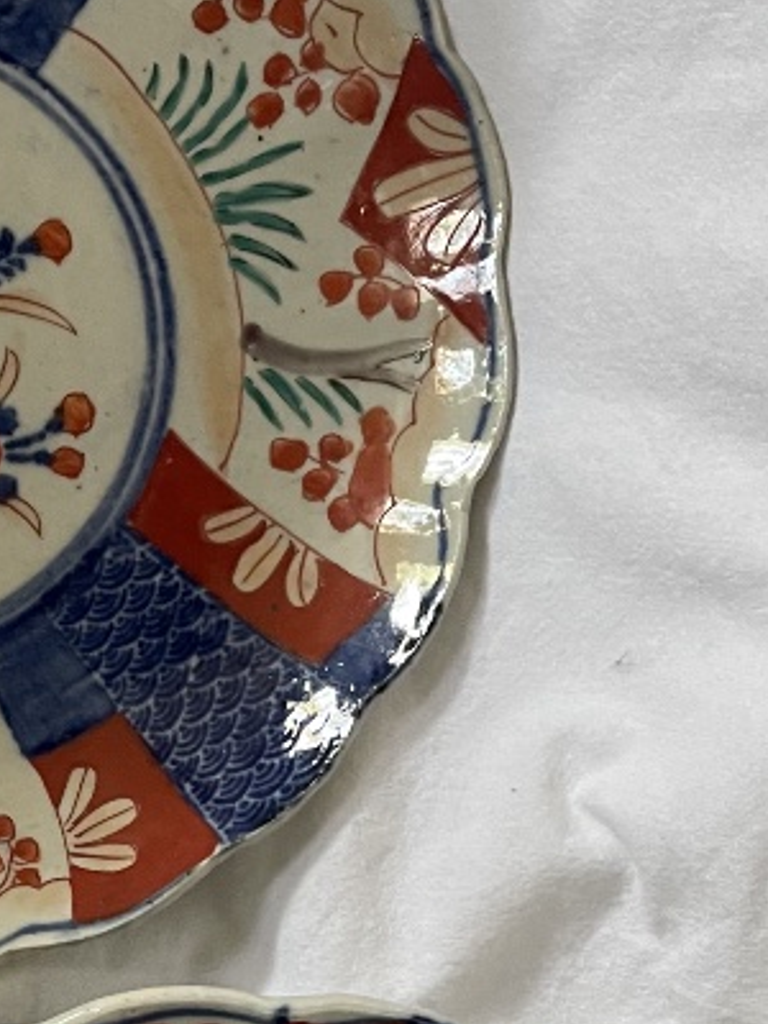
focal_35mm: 78
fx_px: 2307
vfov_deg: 24.0
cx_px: -138
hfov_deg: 18.0
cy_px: 1001
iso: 320
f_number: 1.6
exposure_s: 1/60
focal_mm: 4.2
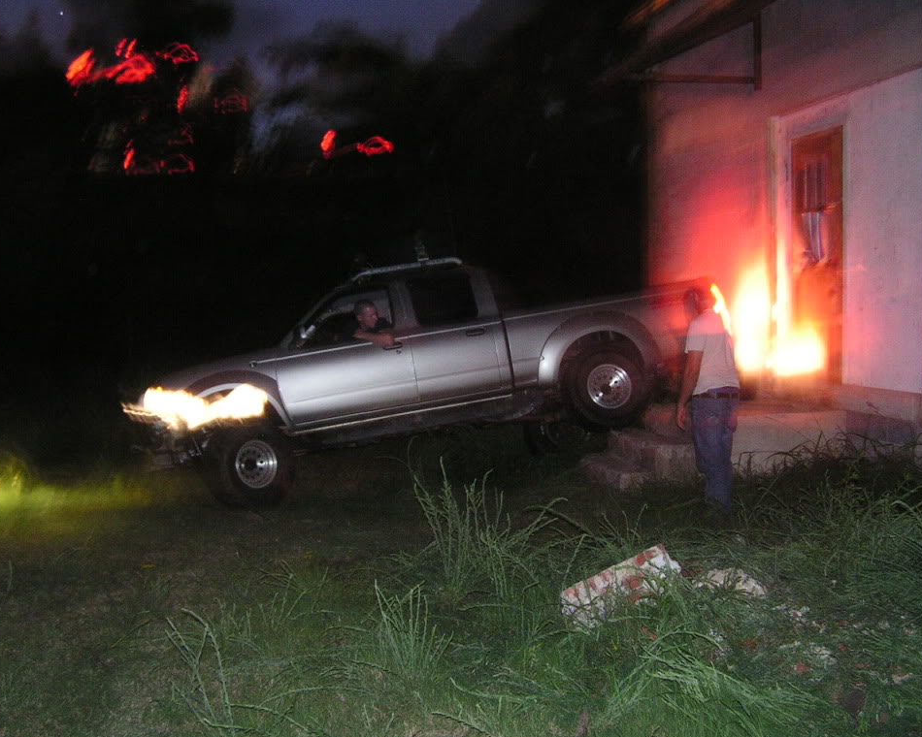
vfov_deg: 37.3
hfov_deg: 45.8
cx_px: 482
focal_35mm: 40
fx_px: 1092
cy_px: 371
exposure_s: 2
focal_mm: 6.3
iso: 200
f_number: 2.8
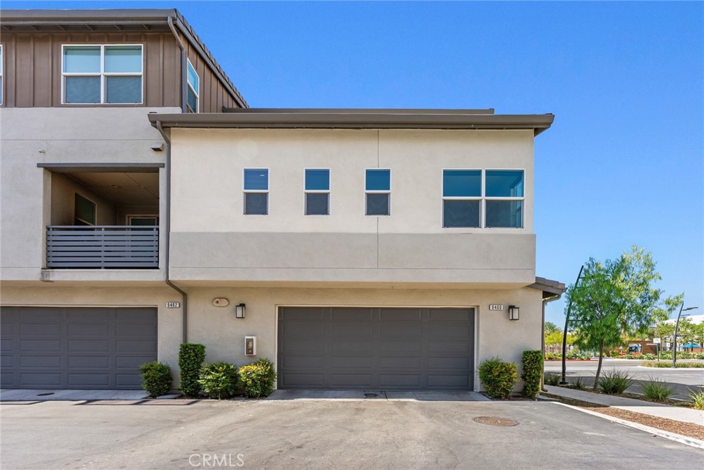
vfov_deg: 81.2
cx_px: 352
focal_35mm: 14
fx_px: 274
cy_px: 235
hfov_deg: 104.2
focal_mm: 14
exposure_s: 1/200
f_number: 6.3
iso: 320
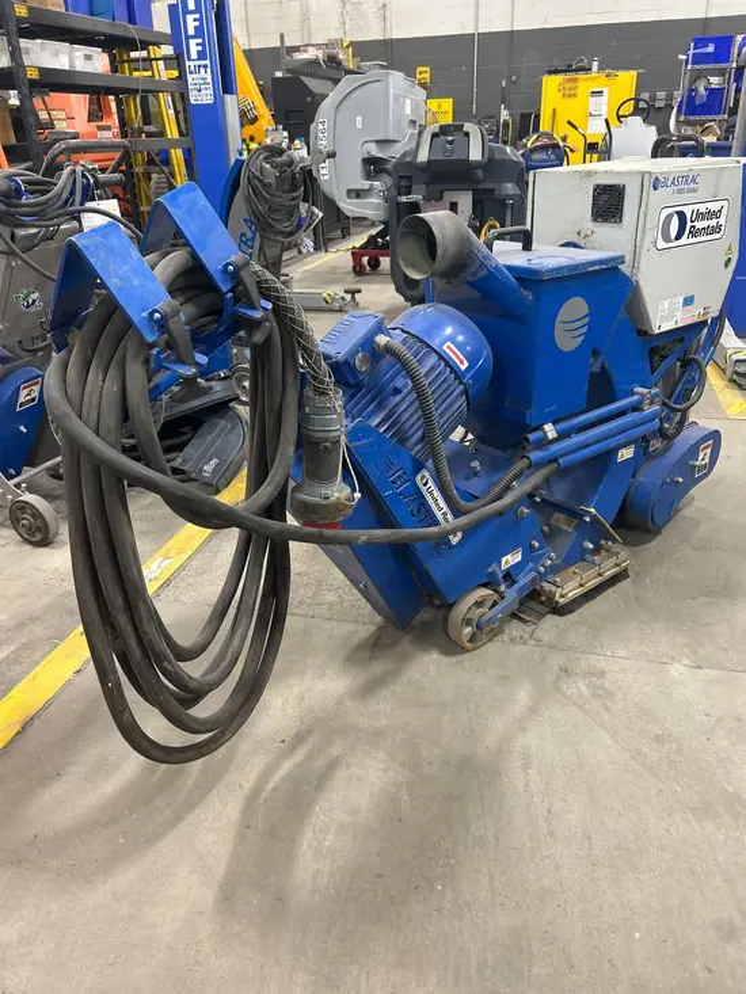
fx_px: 747
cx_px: 373
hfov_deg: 53.1
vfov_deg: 67.3
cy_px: 497
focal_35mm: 26
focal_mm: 5.7
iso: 160
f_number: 1.5
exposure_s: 1/60
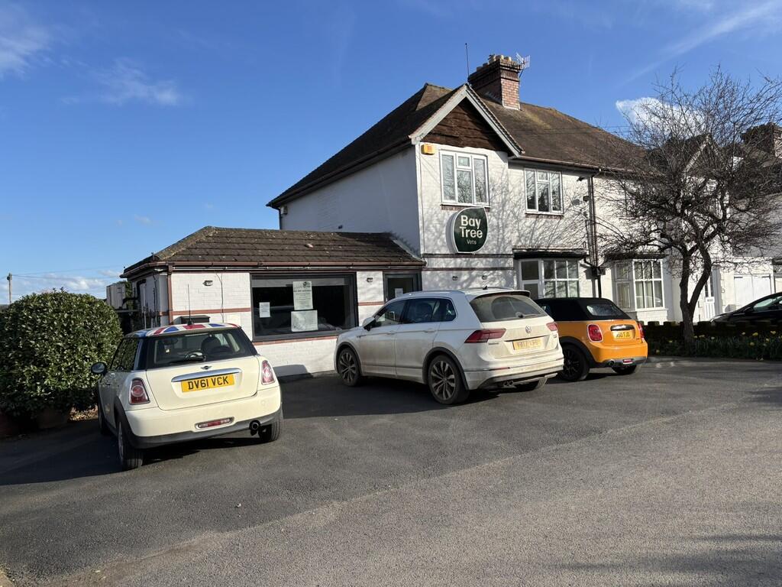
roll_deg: +3.0
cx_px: 391
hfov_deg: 67.3
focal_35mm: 26
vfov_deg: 53.1
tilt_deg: +0.3
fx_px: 587
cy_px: 294
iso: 50
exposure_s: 1/2513
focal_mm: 5.96
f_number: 1.6
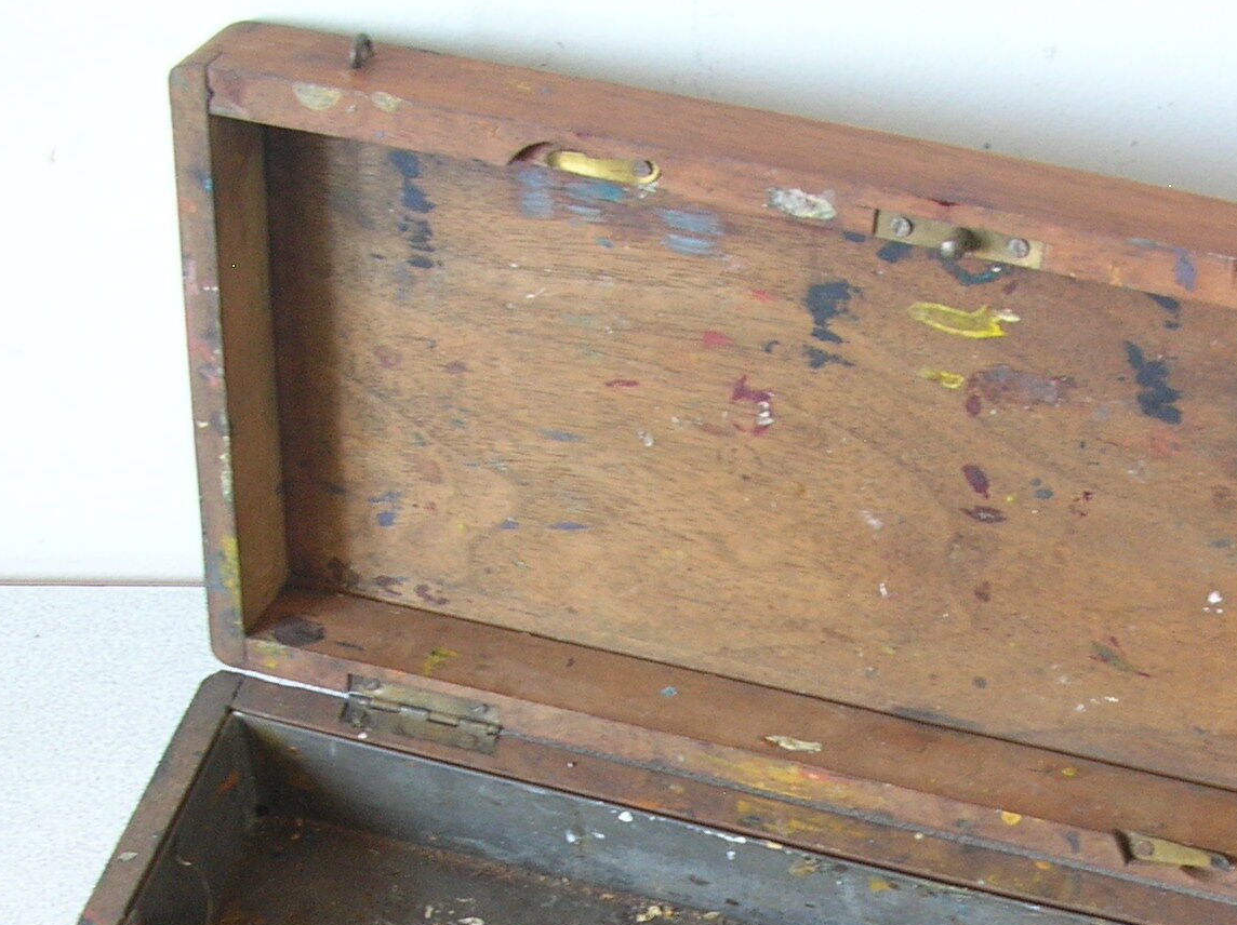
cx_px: 881
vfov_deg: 20.4
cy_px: 880
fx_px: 2499
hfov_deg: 27.5
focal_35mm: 70
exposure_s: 1/5.1
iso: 57
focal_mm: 5.8
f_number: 2.8
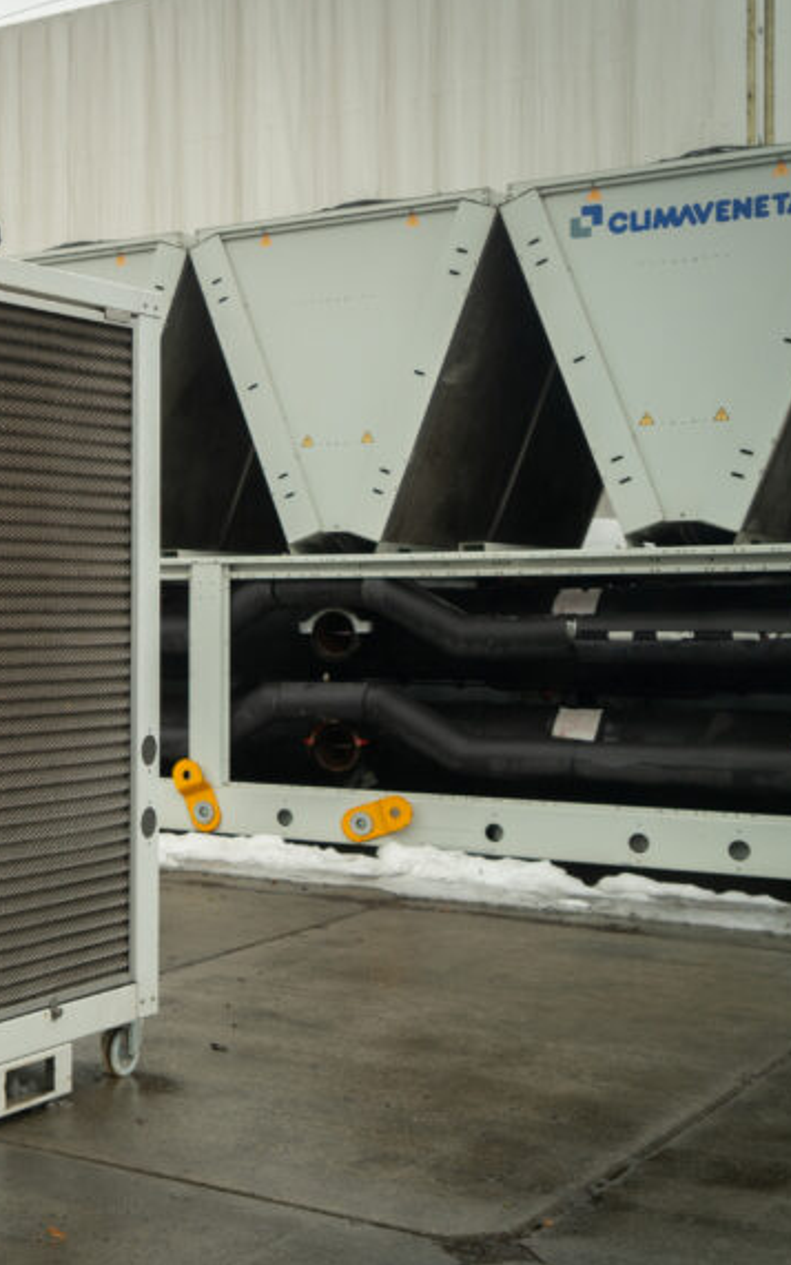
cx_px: -224
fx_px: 1828
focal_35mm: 53
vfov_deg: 38.2
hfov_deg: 22.1
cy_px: 659
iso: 100
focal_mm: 29
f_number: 4.5
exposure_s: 1/125
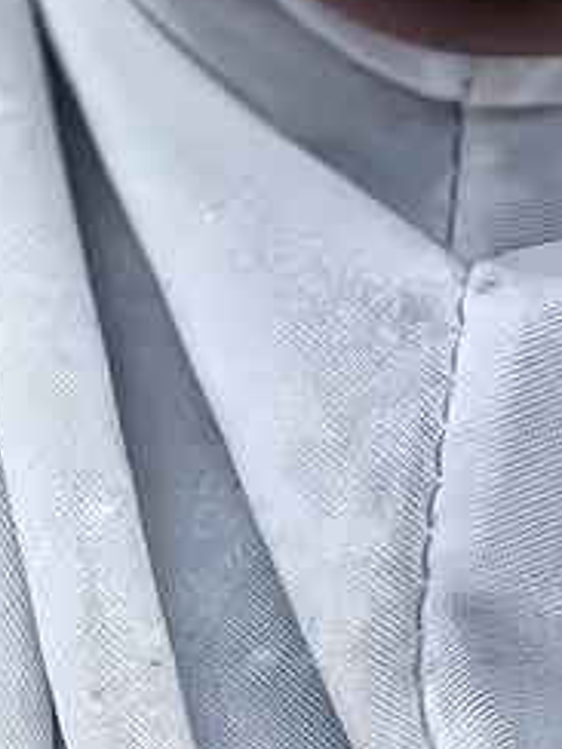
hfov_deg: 3.7
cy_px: -906
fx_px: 8745
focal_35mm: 404
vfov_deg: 4.8
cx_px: 470
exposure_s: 1/120
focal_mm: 9
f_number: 2.8
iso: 50
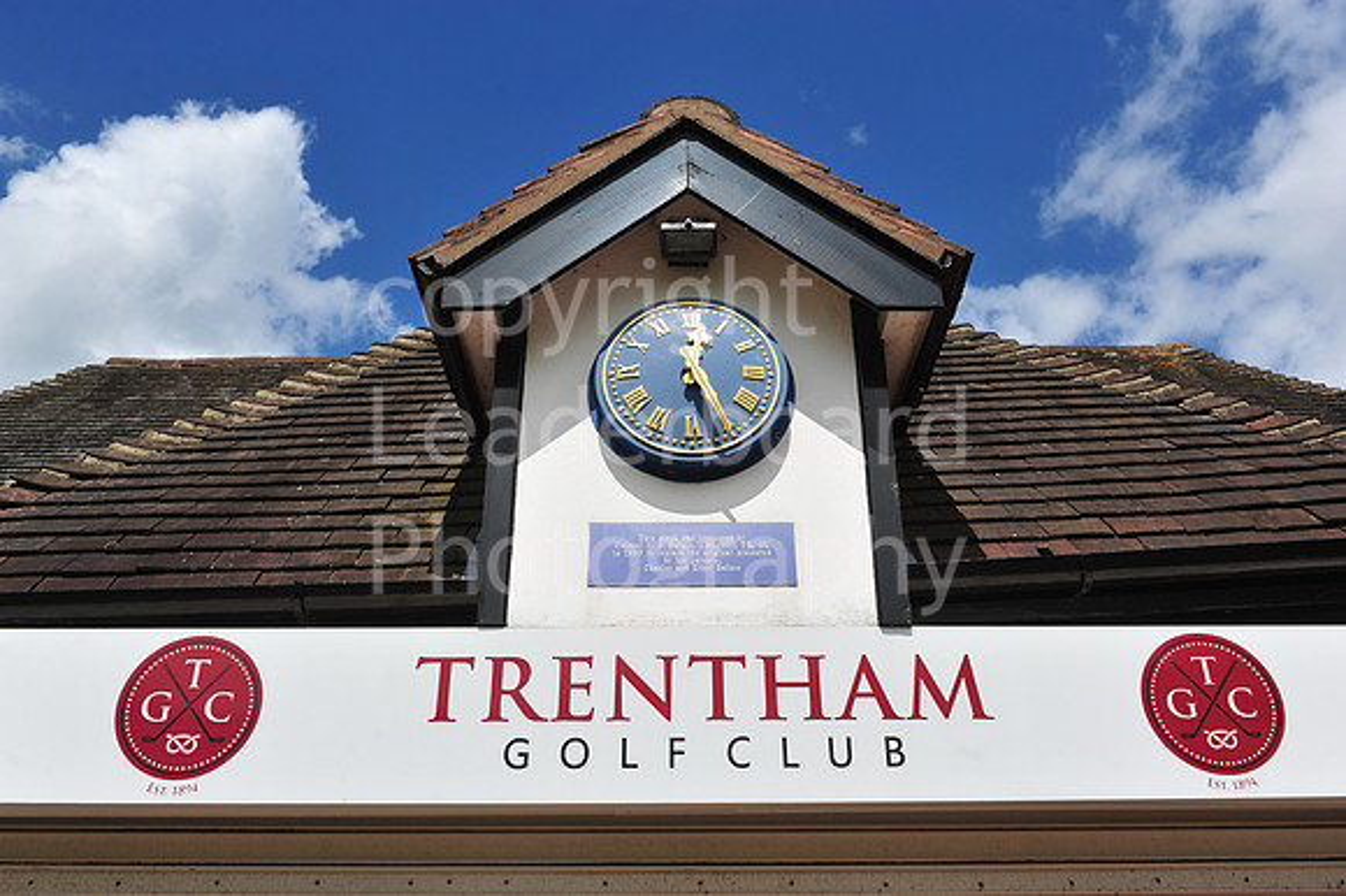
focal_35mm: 29
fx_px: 1084
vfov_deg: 44.9
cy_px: 448
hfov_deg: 63.7
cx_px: 673
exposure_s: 1/1600
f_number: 7.1
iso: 320
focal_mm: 29
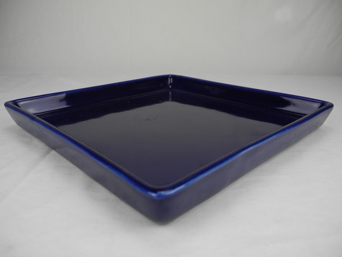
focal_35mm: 29
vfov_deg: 48.2
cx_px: 170
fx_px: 287
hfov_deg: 61.7
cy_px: 131
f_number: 2.8
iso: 100
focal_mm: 6
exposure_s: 1/157
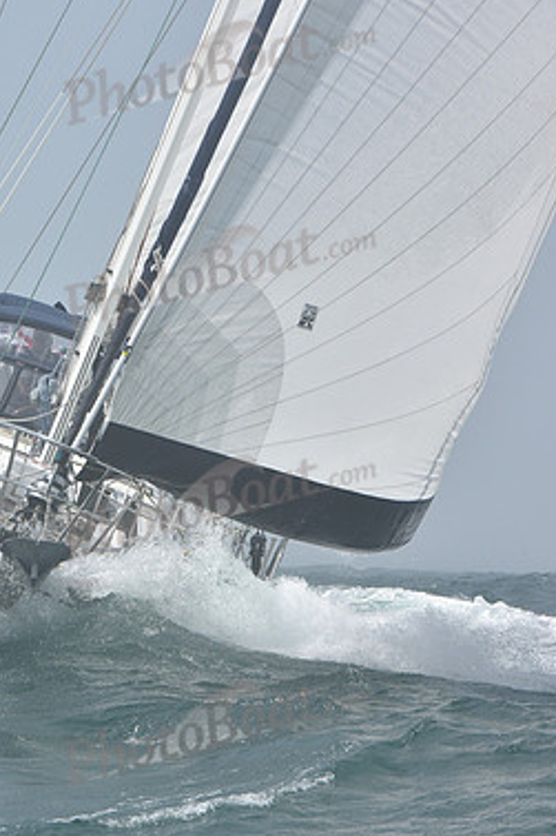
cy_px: 418
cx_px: -49
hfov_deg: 5.9
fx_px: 5356
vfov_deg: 8.9
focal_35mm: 231
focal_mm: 150
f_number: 13
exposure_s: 1/800
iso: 320
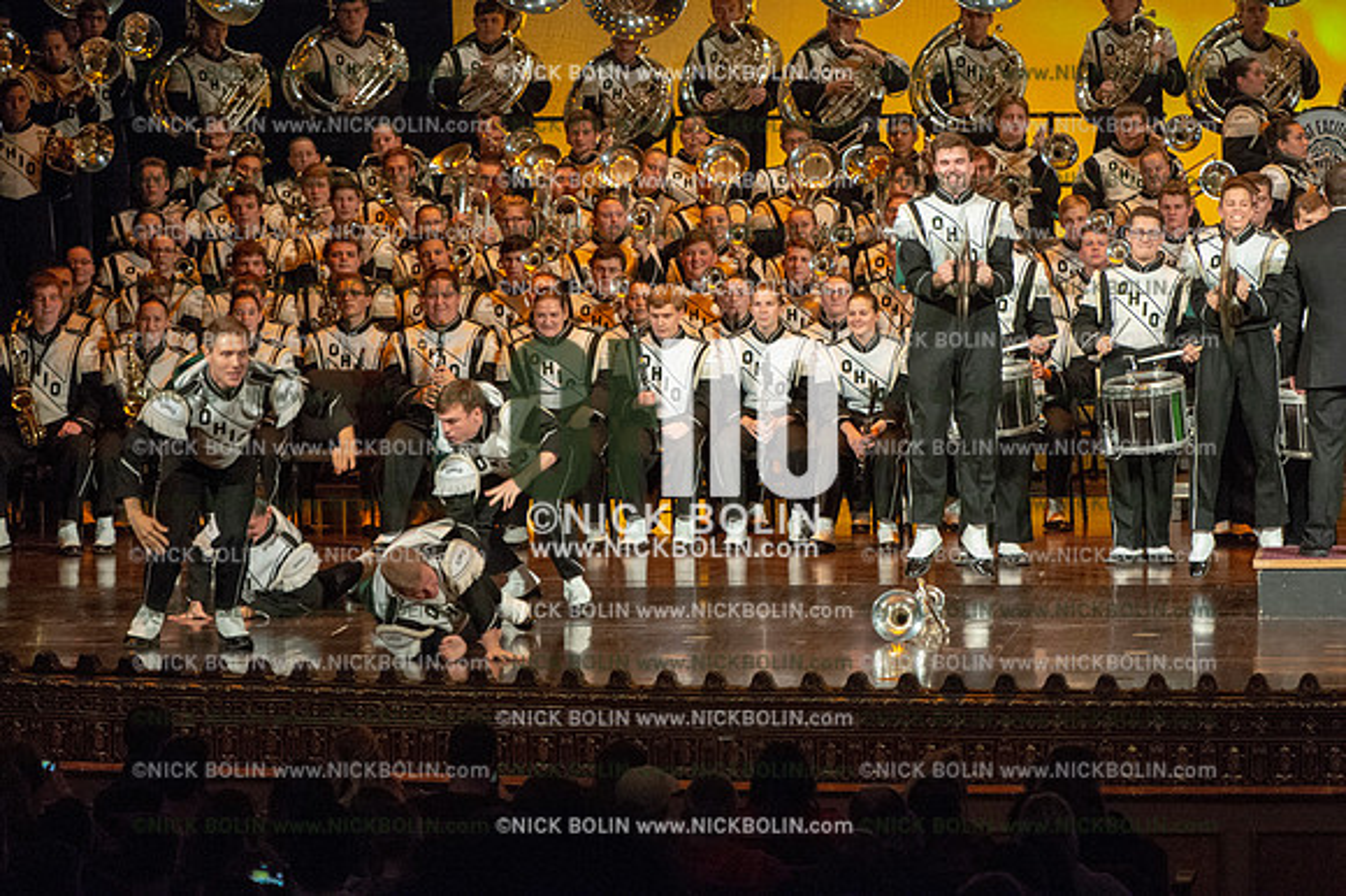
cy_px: 448
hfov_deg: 10.8
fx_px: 7100
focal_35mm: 190
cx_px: 673
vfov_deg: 7.2
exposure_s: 1/320
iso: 8000
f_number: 5.6
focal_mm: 190
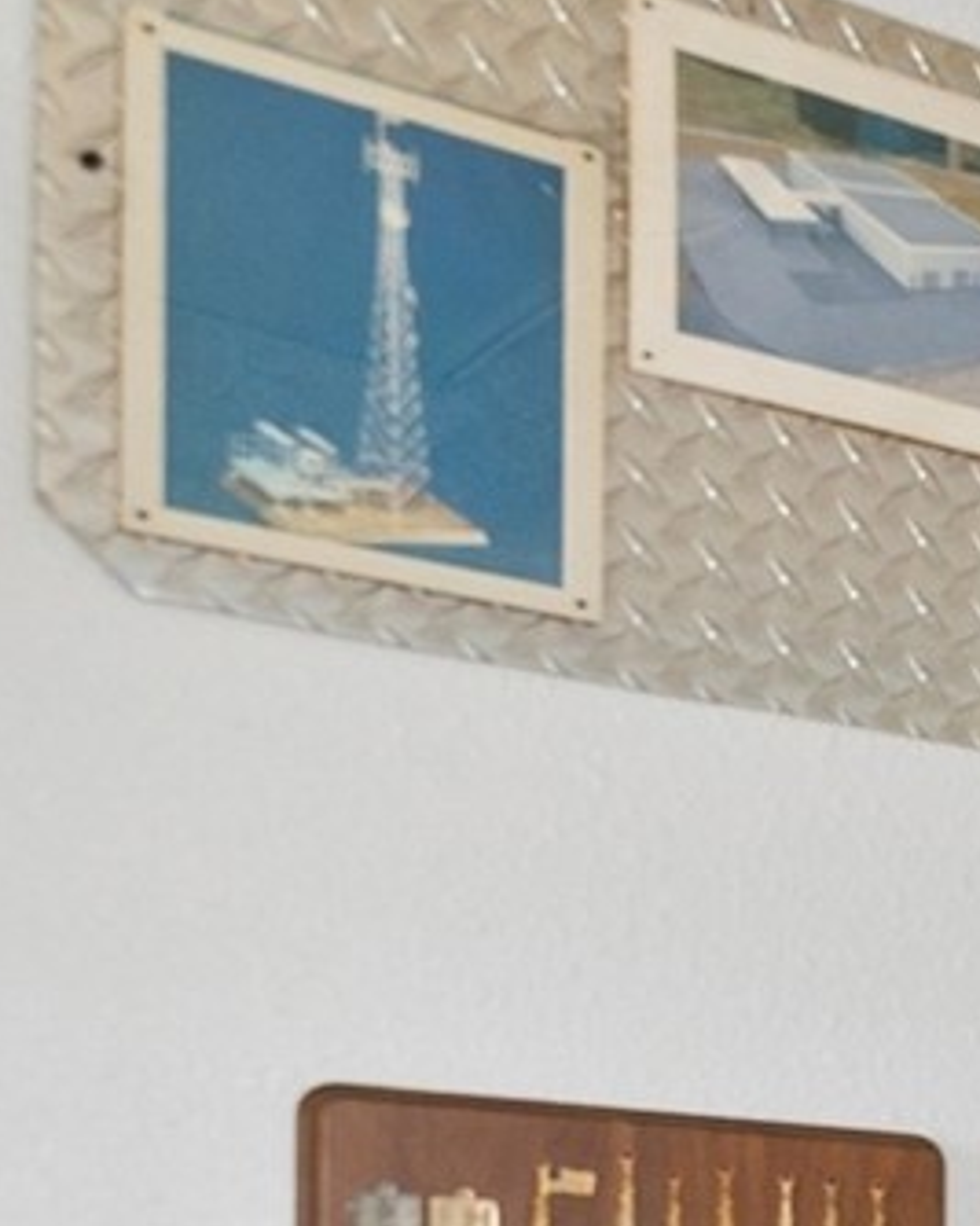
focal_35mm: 80
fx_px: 2902
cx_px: 2621
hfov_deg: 12.6
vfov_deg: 21.6
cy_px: 1573
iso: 400
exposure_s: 1/200
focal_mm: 14
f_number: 2.8
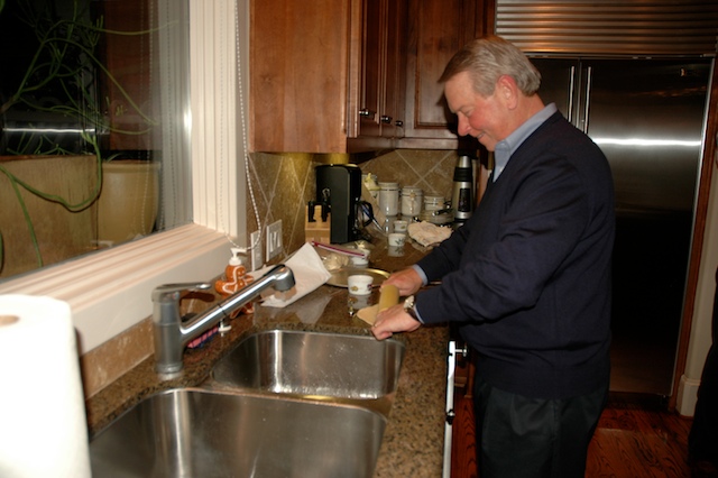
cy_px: 239
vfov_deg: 47.9
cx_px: 359
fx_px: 538
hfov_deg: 67.4
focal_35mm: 27
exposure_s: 1/60
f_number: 3.5
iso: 200
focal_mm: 18
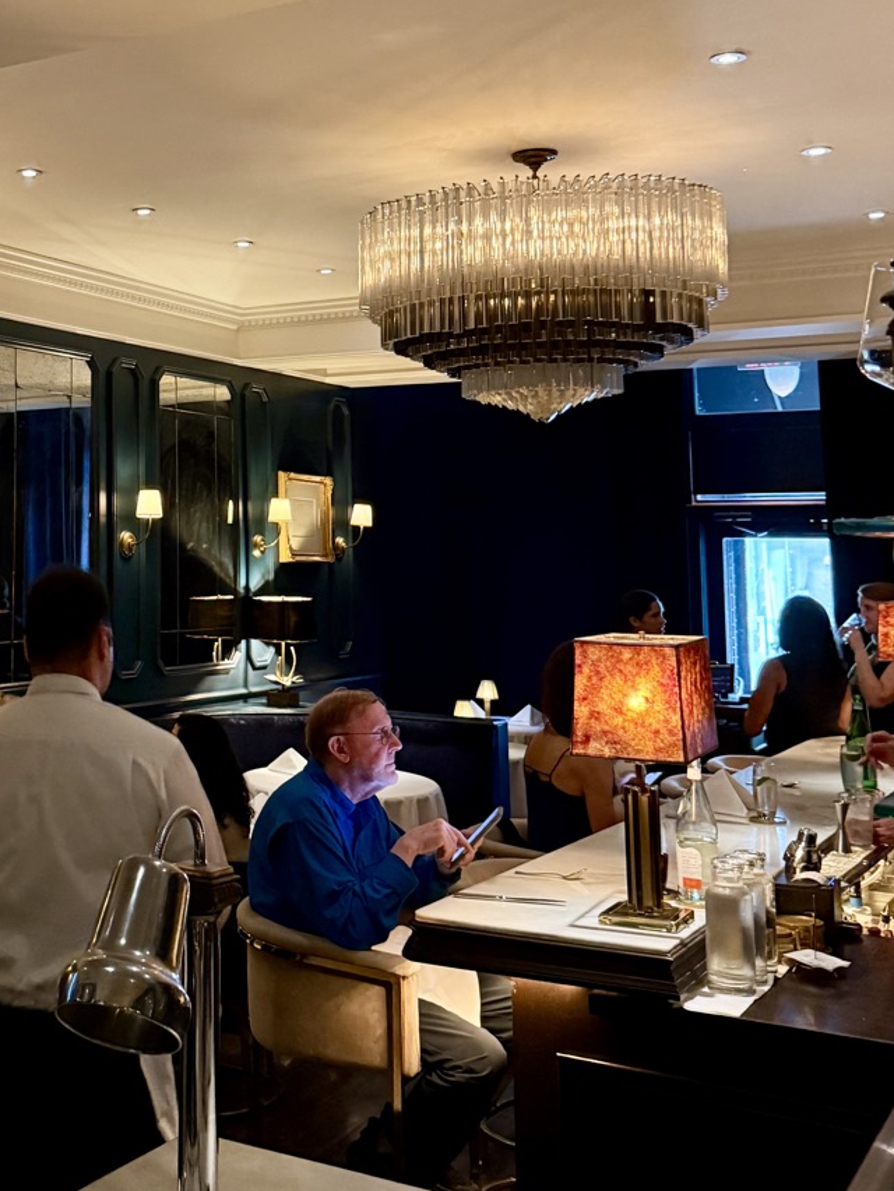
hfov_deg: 30.7
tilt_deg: +6.4
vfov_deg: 41.5
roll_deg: -0.8
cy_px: 388
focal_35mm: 45
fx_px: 1549
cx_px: 77
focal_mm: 6.76
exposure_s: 1/32
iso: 1000
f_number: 1.78
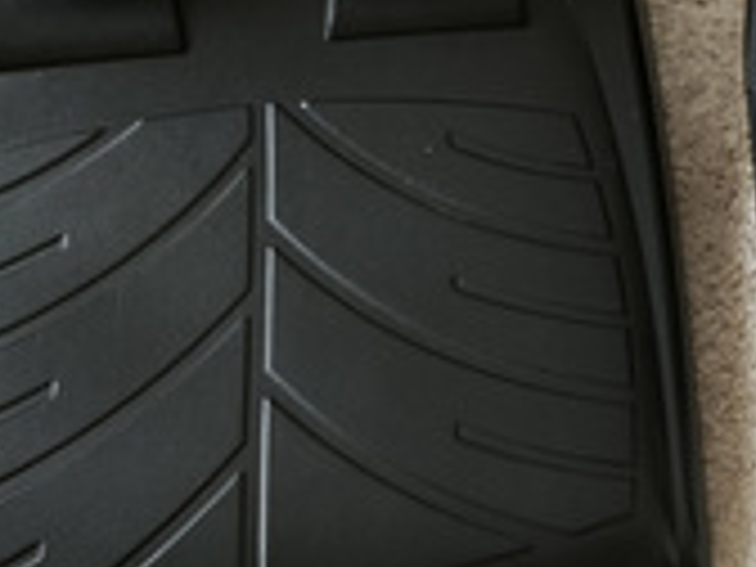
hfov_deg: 22.4
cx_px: 846
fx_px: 1791
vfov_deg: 17.7
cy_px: 45
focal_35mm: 82
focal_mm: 5.35
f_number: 1.7
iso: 640
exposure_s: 1/40
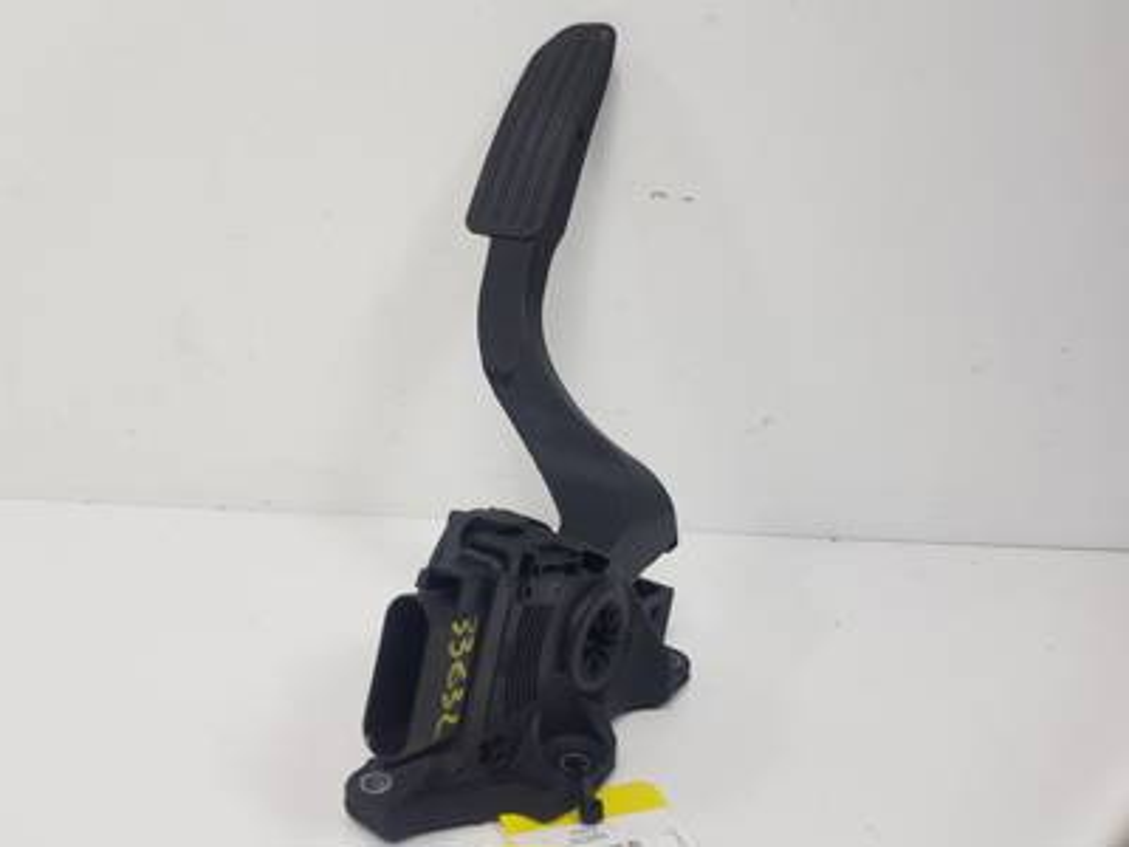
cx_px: 564
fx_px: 848
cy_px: 424
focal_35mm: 26
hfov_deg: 67.3
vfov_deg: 53.1
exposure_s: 1/315
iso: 40
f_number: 1.7
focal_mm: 4.2
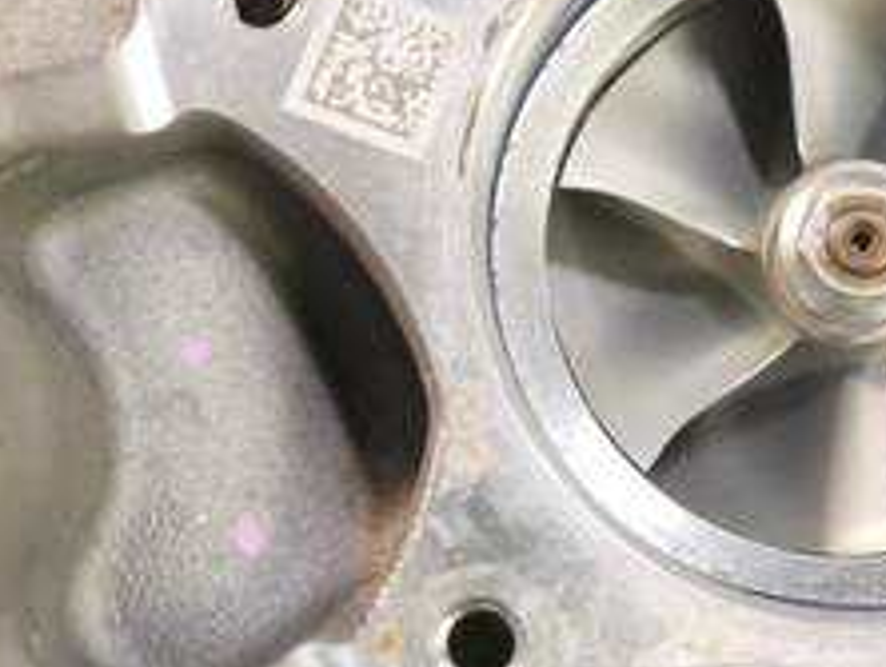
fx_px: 3100
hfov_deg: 15.9
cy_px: 272
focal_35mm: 121
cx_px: 914
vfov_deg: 12.3
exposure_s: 1/100
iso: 3200
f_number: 4.8
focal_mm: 28
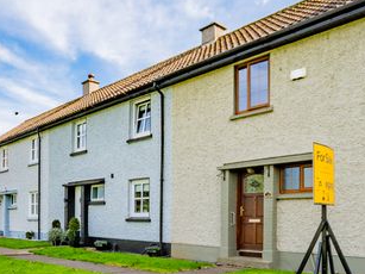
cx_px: 131
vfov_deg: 40.0
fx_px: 358
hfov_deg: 53.2
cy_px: 222
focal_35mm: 34
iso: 200
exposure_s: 1/2500
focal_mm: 10
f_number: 4
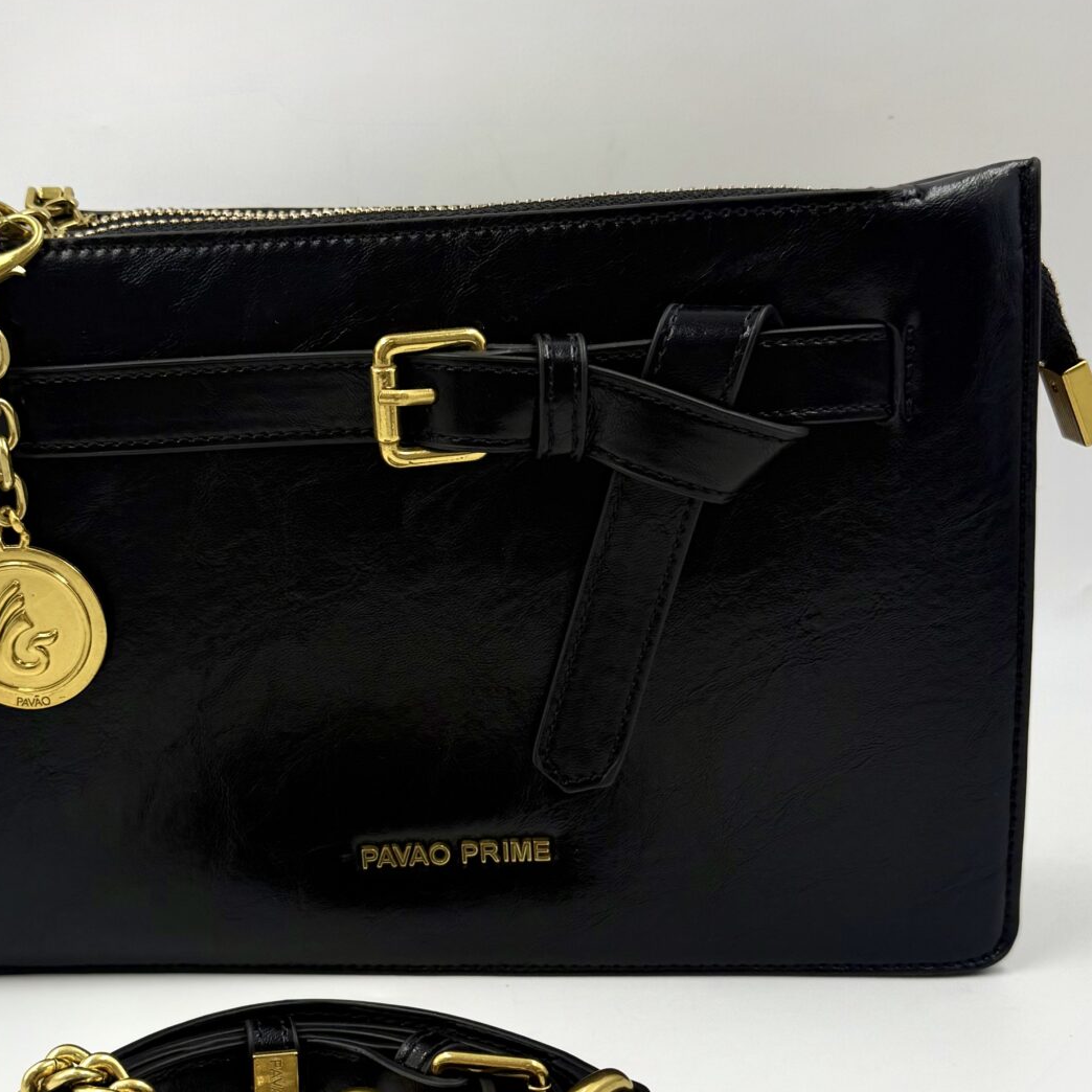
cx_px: 423
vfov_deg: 32.7
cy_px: 640
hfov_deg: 32.7
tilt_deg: -17.4
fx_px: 1856
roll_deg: +3.5
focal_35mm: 52
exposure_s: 1/796
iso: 80
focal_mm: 6.76
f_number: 1.78
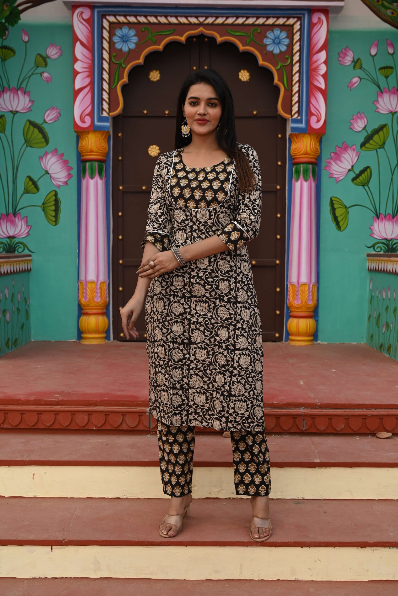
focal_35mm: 43
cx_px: 198
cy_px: 303
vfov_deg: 45.4
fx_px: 713
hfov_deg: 31.2
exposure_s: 1/160
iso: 200
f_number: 5.6
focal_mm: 42
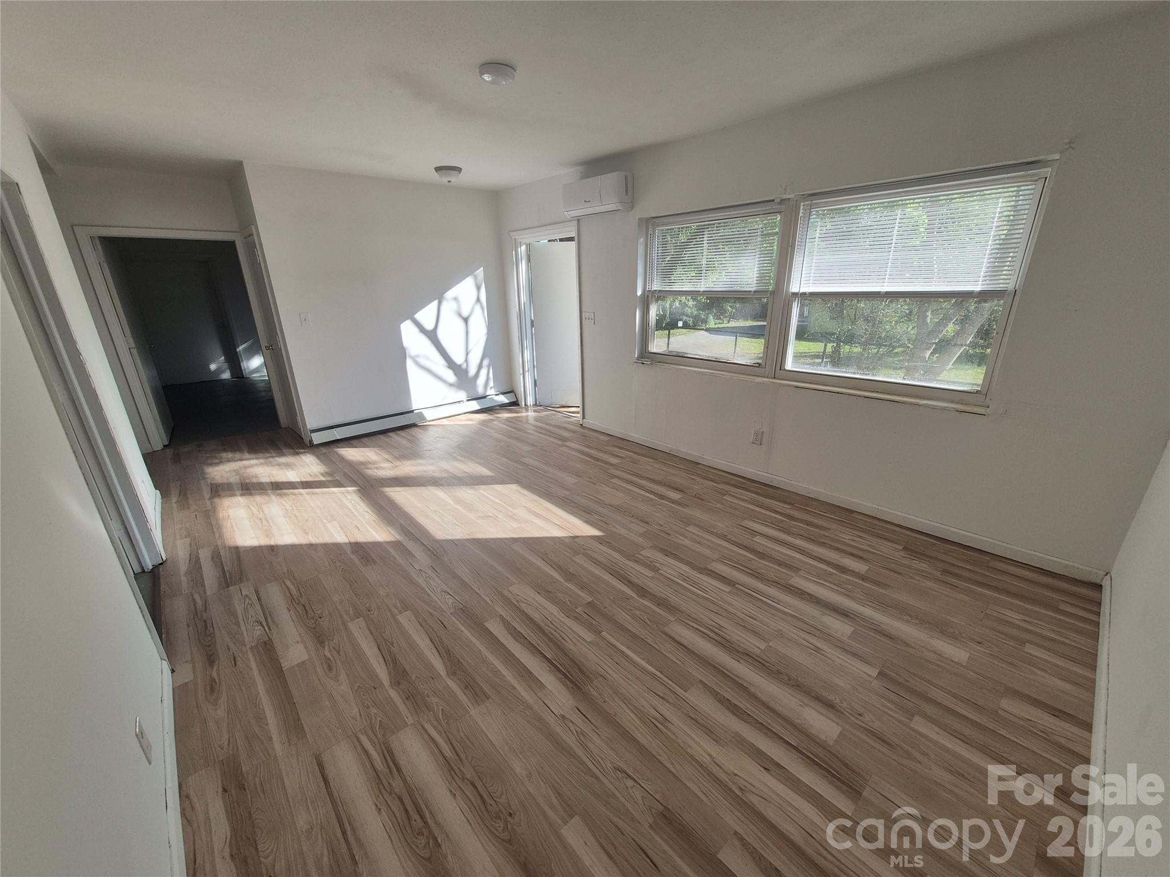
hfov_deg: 106.2
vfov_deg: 89.9
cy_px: 438
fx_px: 439
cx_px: 585
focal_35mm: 13
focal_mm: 1.74
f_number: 2.2
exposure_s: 1/276
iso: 50
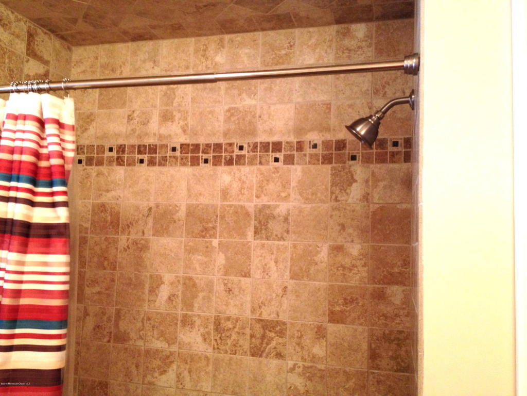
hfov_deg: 52.6
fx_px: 533
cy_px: 198
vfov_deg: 40.7
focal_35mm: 35
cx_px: 264
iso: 200
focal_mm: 4.28
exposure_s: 1/20
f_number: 2.4
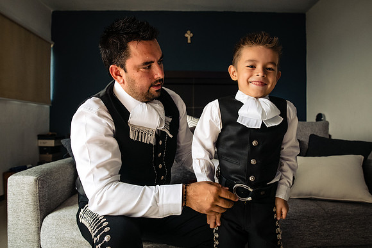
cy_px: 125
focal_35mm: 26
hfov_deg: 69.7
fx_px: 267
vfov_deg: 49.9
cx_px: 190
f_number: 5
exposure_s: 1/250
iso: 1600
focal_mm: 24
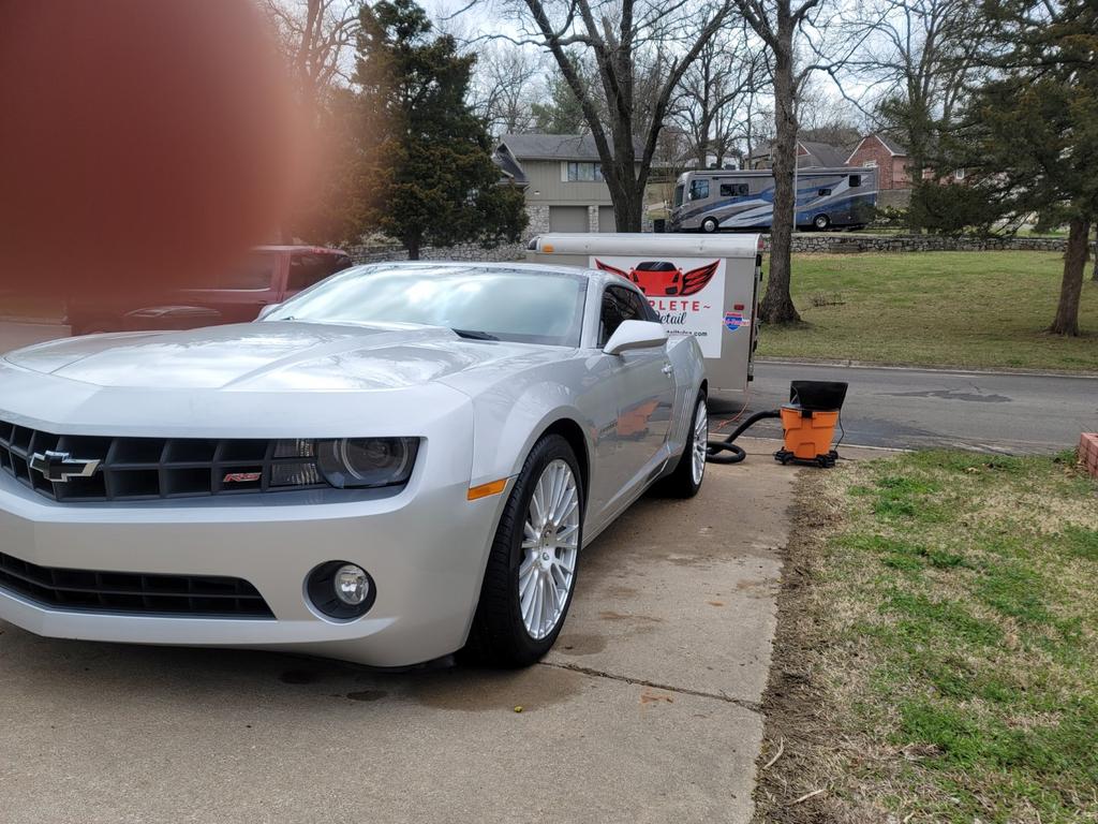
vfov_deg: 54.9
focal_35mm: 25
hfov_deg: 69.4
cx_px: 549
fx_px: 793
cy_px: 412
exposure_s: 1/655
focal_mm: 7
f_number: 1.8
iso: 20
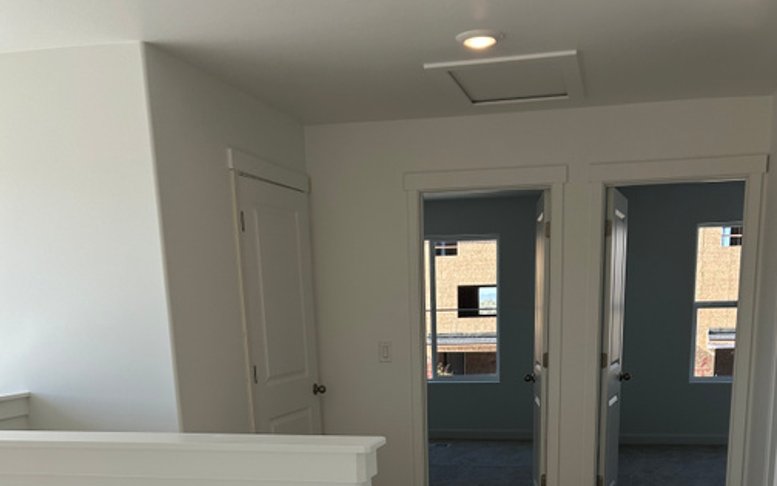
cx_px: 441
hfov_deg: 47.1
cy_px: 535
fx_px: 889
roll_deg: +1.3
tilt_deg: -13.2
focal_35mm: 42
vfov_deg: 27.9
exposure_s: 1/723
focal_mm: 5.7
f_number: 1.5
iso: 50
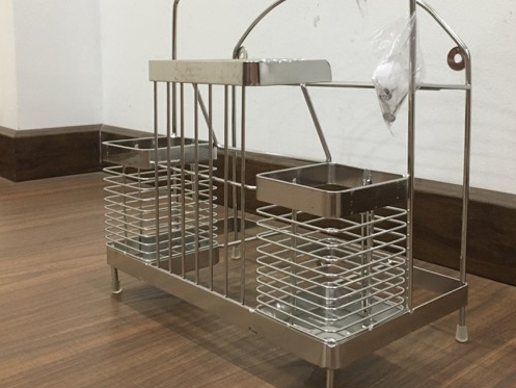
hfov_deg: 44.7
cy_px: 148
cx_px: 290
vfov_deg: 34.2
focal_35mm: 42
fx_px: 626
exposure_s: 1/33
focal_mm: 4.15
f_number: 2.2
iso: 250
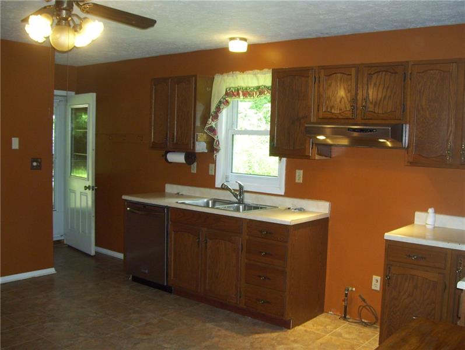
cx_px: 232
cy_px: 175
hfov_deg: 51.3
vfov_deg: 39.7
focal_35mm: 36
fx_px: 484
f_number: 2.7
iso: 200
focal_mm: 6
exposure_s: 1/60
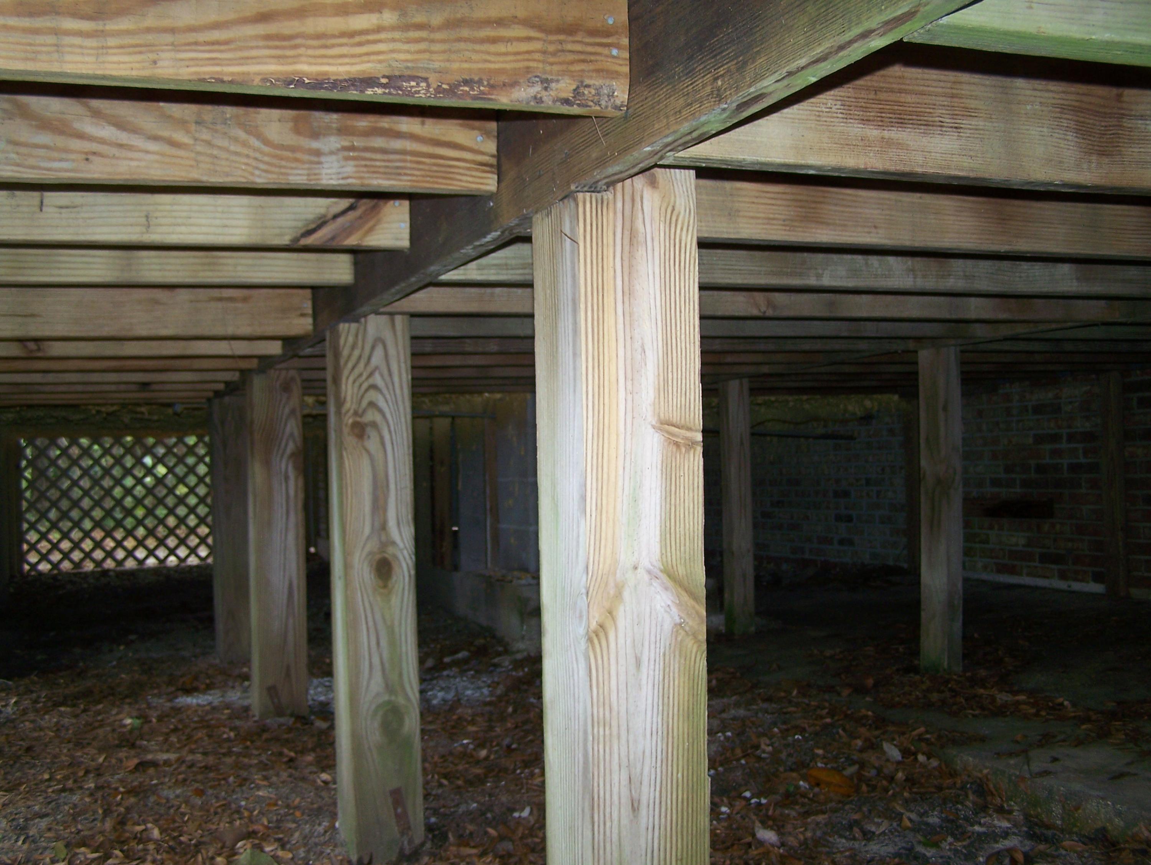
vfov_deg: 37.8
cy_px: 432
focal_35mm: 38
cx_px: 576
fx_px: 1264
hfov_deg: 48.9
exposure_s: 1/60
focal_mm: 6.3
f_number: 2.8
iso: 80
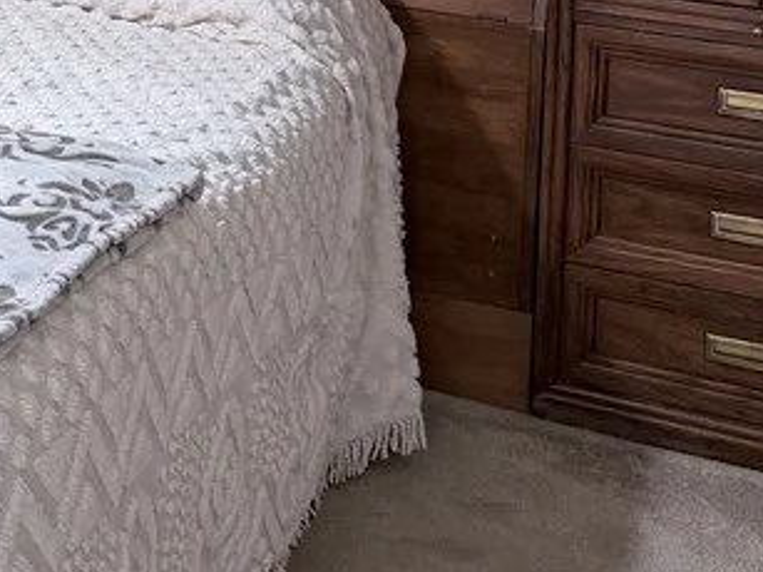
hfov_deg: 22.1
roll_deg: -1.2
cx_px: -206
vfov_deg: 16.5
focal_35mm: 80
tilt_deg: -3.4
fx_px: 1763
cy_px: -321
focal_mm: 6.76
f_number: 1.78
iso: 200
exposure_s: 1/60
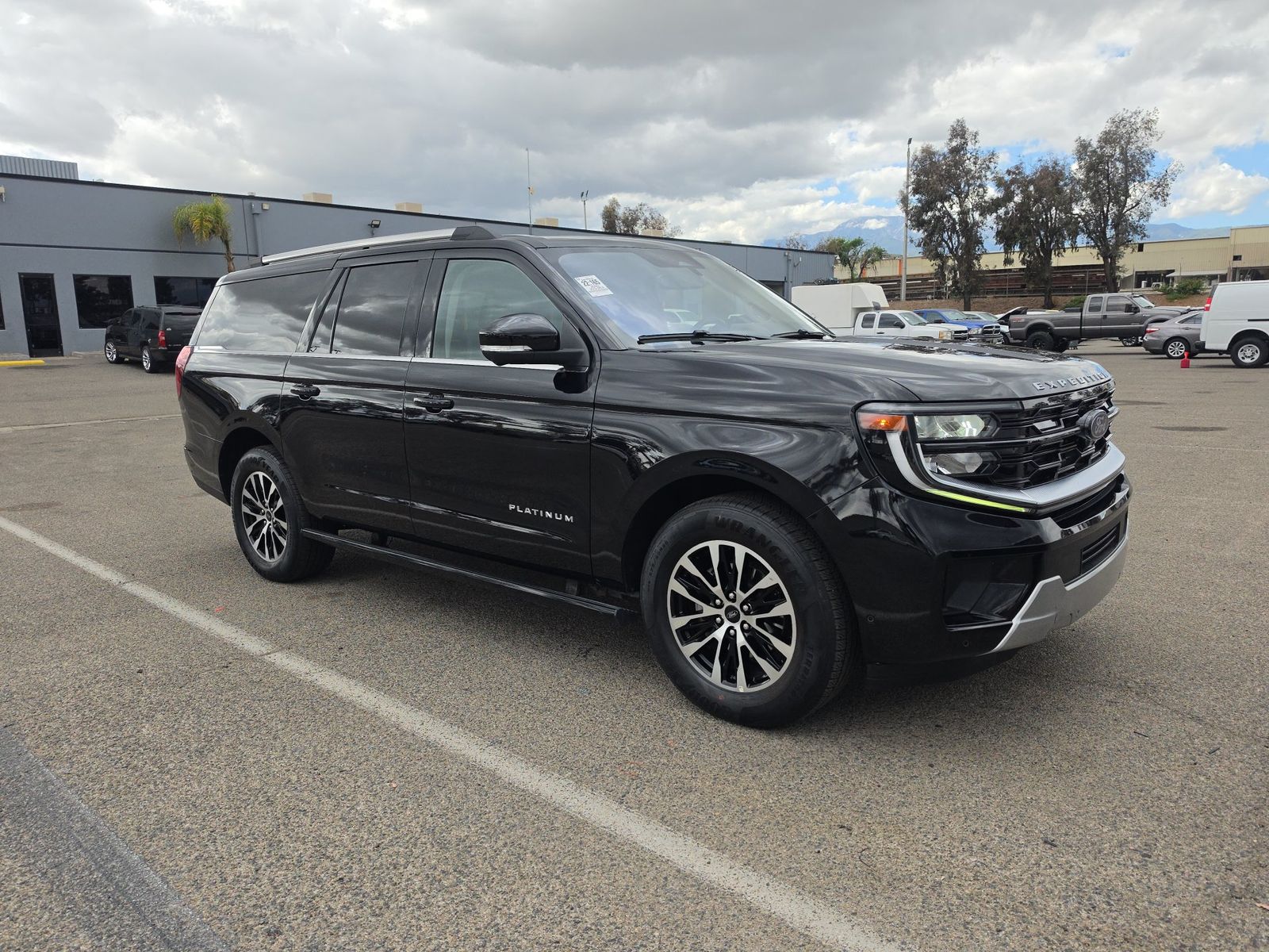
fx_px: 843
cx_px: 634
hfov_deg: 73.9
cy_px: 476
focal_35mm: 23
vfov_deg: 58.9
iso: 64
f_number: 1.4
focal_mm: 6.5
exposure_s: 1/4332
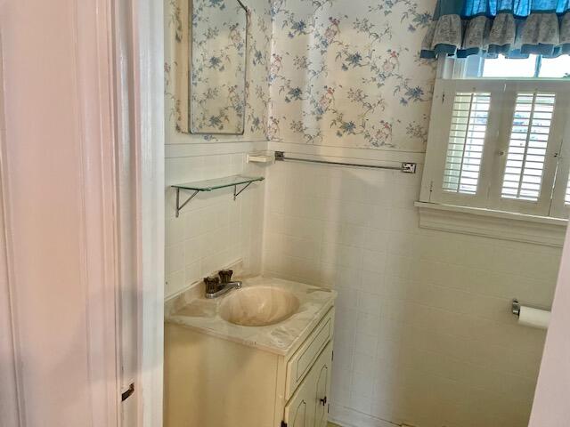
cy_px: 214
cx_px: 285
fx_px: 428
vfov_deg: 53.1
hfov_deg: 67.3
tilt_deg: -9.1
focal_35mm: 26
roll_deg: -3.4
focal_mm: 4.2
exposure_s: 1/60
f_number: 1.6
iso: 320
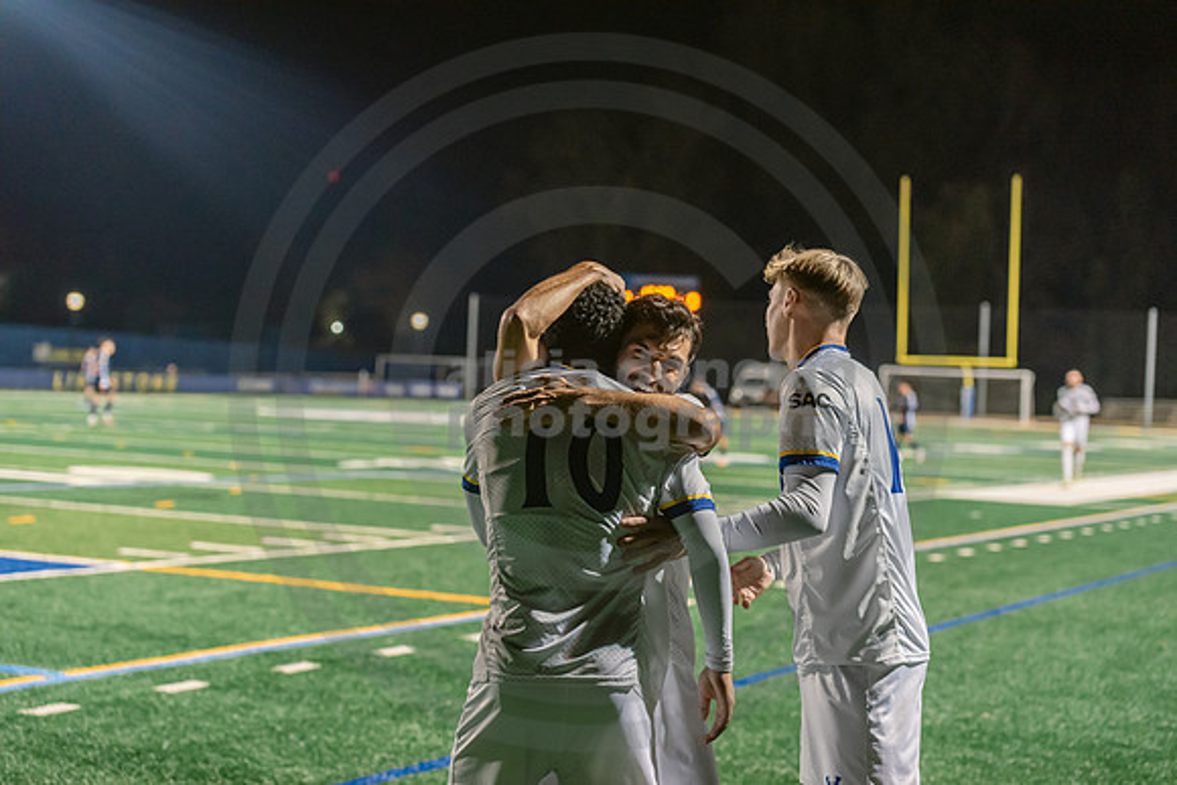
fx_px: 2289
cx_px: 588
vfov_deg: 19.5
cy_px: 392
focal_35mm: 70
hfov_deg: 28.8
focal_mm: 70
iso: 2500
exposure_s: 1/250
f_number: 3.2
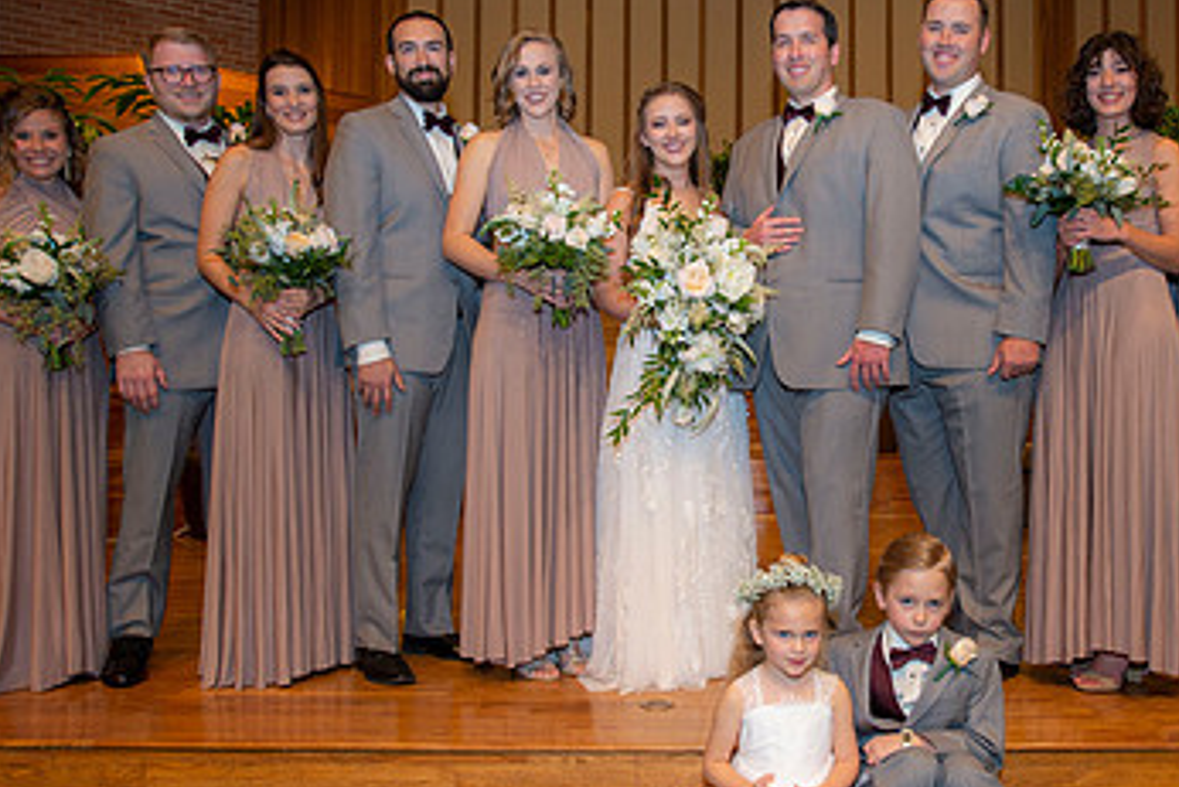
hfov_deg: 52.4
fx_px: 1179
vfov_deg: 36.9
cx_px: 759
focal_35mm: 36
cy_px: 390
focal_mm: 20
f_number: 3.5
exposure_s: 1/160
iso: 800
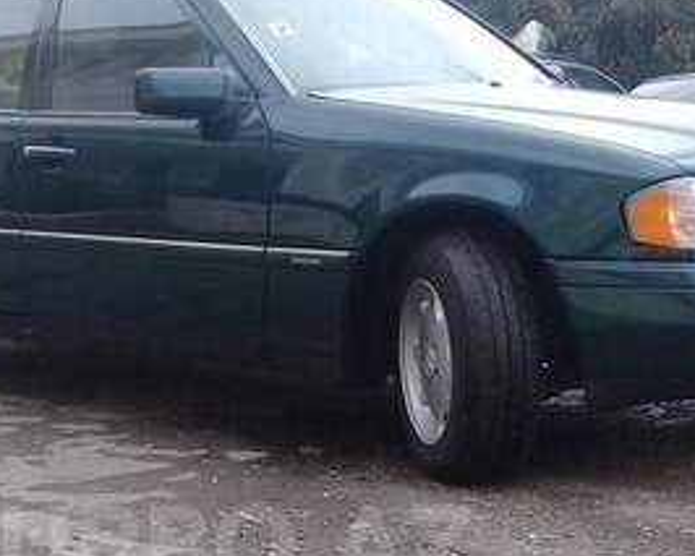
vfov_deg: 19.9
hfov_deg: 25.2
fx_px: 1543
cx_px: 204
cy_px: 544
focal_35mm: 75
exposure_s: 1/228
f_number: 2.2
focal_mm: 3.3
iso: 50
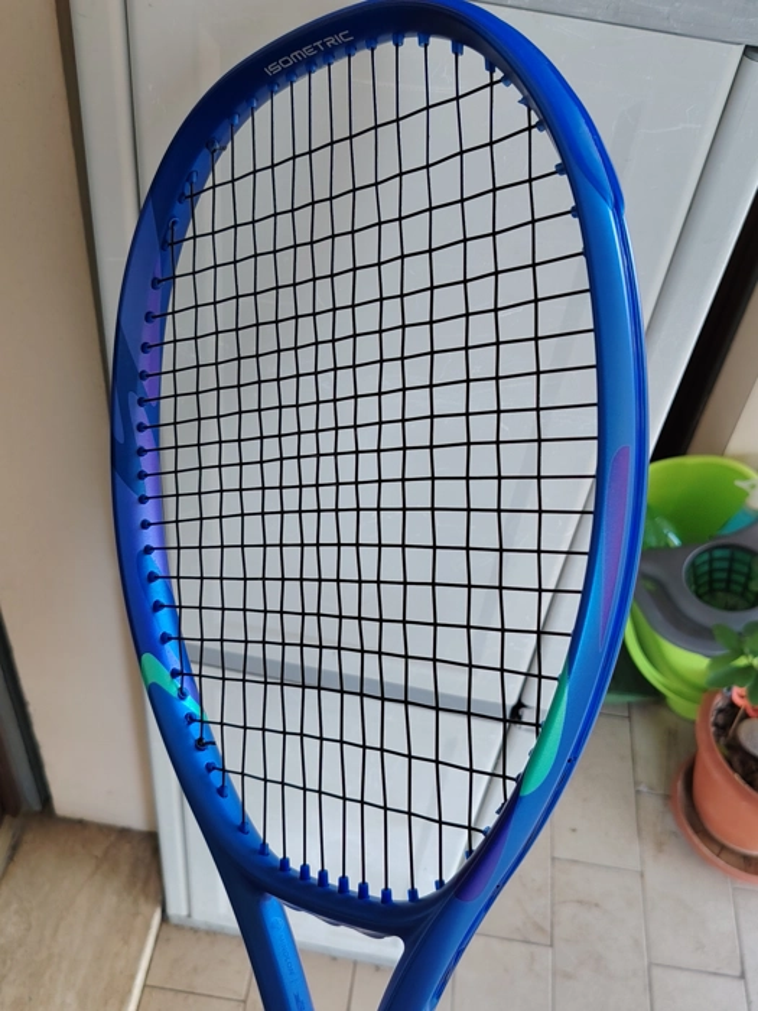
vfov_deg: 55.4
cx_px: 379
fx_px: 963
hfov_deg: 42.9
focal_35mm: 33
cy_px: 506
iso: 256
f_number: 1.75
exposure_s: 1/60
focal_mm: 5.25
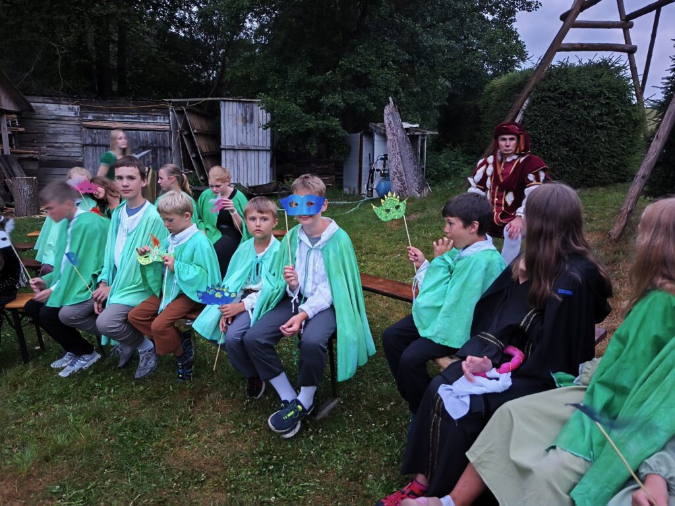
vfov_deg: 58.9
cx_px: 338
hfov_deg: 73.9
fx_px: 448
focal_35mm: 23
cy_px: 253
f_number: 1.65
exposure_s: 1/20
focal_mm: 6.18
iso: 5000
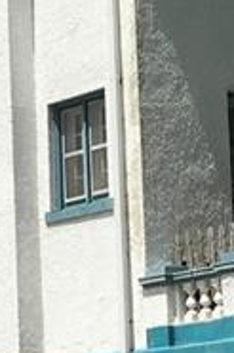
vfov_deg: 12.3
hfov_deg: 8.2
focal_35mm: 167
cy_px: 212
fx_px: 1631
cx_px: 82
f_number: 2.2
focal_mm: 4.15
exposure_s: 1/2481
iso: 25
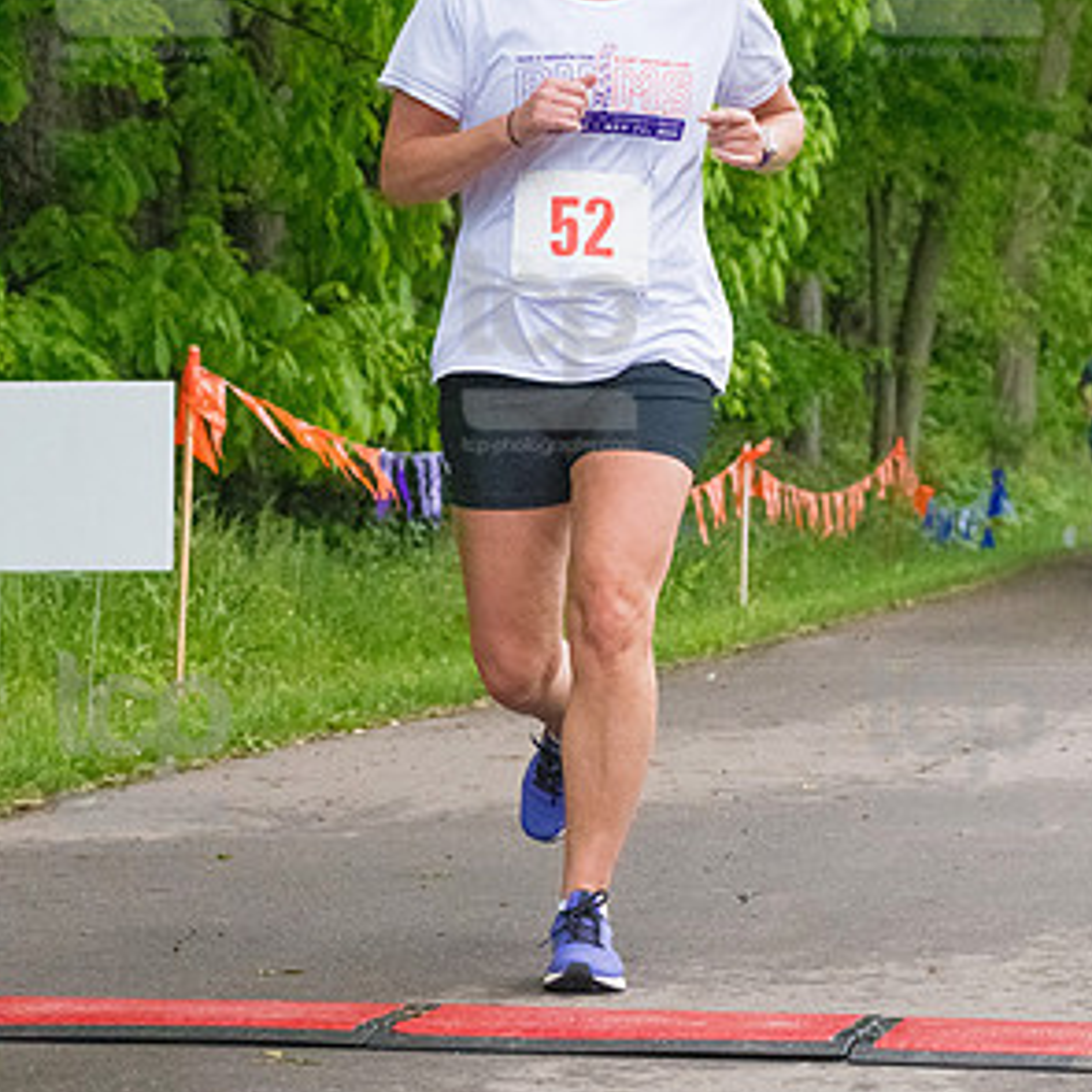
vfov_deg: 12.8
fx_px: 4854
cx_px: 550
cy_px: 352
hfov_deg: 12.8
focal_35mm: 136
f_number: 5.6
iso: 6400
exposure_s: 1/1250
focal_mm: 70
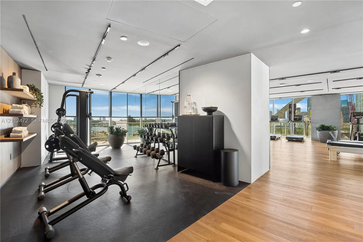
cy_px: 121
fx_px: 173
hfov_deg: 92.6
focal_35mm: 17
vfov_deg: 69.8
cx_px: 182
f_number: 11
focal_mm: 17.2
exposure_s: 1/10
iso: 125
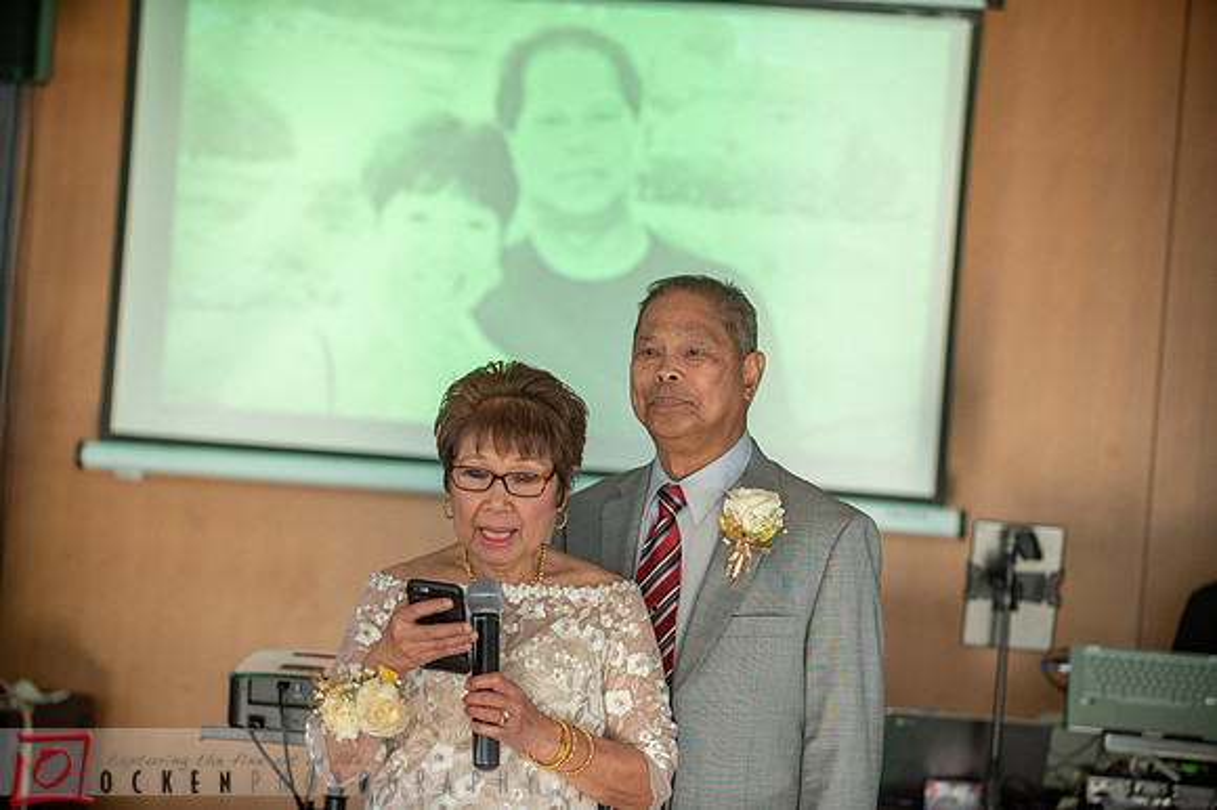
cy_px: 405
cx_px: 608
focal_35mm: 116
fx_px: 3923
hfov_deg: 17.6
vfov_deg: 11.8
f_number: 2.8
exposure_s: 1/500
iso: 800
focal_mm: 116
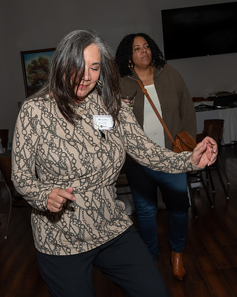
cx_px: 102
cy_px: 144
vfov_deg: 31.2
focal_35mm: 61
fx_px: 531
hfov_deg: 25.1
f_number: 8
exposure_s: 1/250
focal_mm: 26
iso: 500
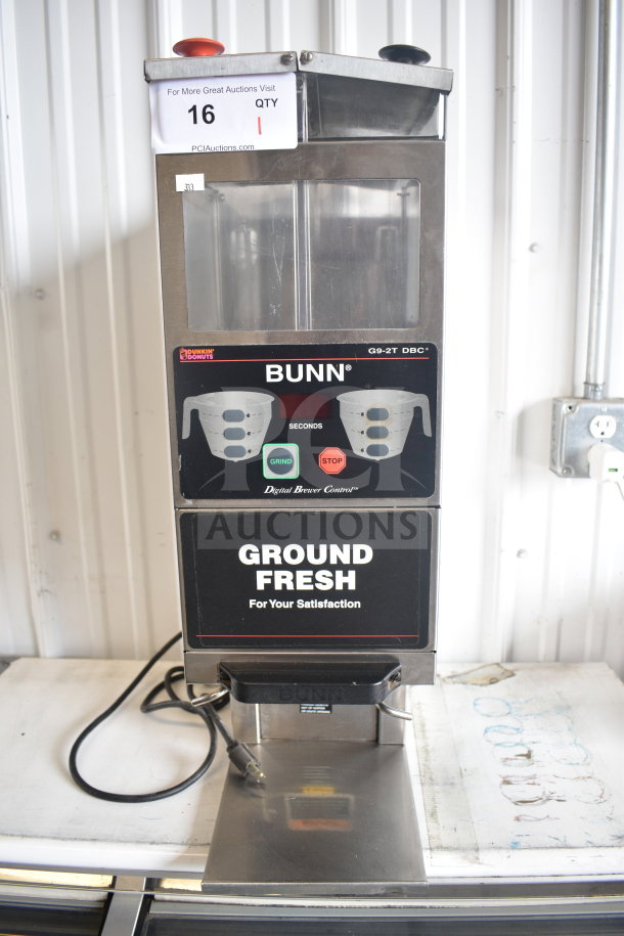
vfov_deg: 67.4
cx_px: 312
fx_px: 702
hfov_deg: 47.9
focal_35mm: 27
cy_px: 468
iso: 200
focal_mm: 18
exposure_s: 1/30
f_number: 3.5
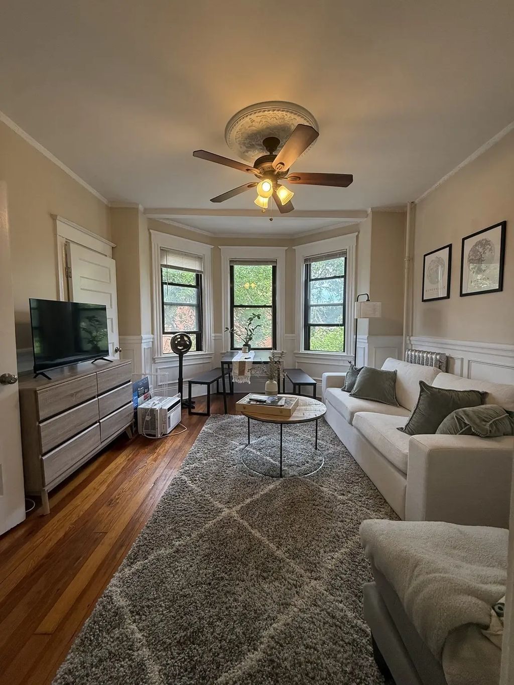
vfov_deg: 102.1
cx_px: 257
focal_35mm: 14
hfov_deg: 85.7
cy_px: 342
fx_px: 277
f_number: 2.2
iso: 125
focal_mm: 2.22
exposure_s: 1/120
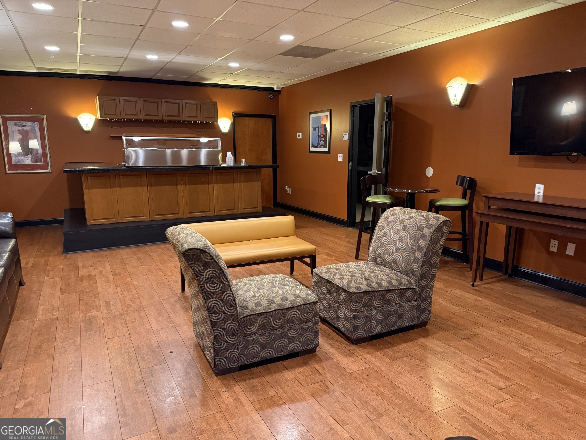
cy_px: 220
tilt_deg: -10.3
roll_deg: -0.1
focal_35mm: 24
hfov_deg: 71.6
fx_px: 406
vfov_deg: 56.8
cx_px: 293
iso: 640
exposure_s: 1/40
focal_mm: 6.76
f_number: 1.78
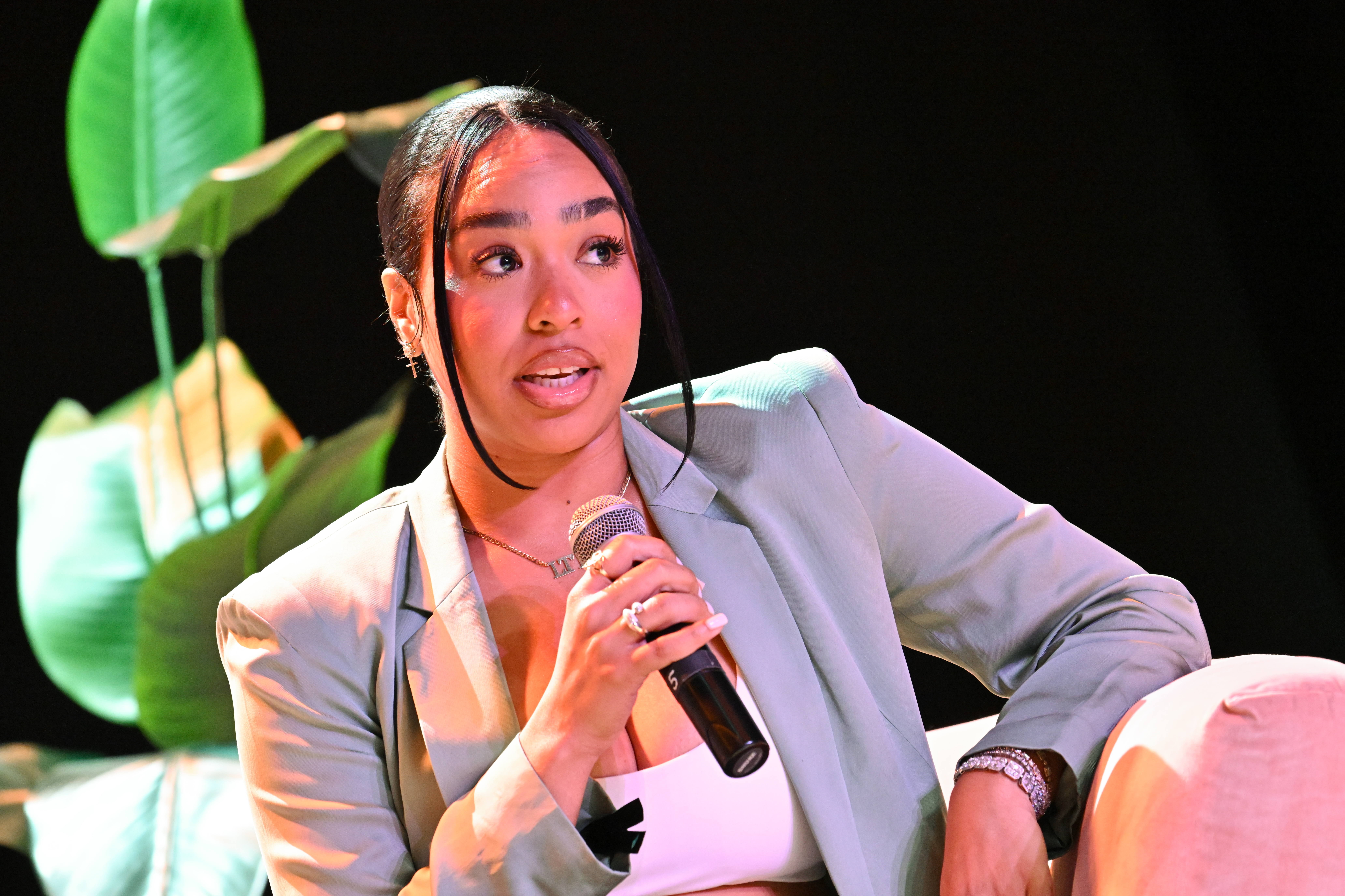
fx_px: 17558
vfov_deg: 2.9
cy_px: 448
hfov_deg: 4.4
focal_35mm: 470
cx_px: 672
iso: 6400
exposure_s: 1/160
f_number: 6
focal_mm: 470
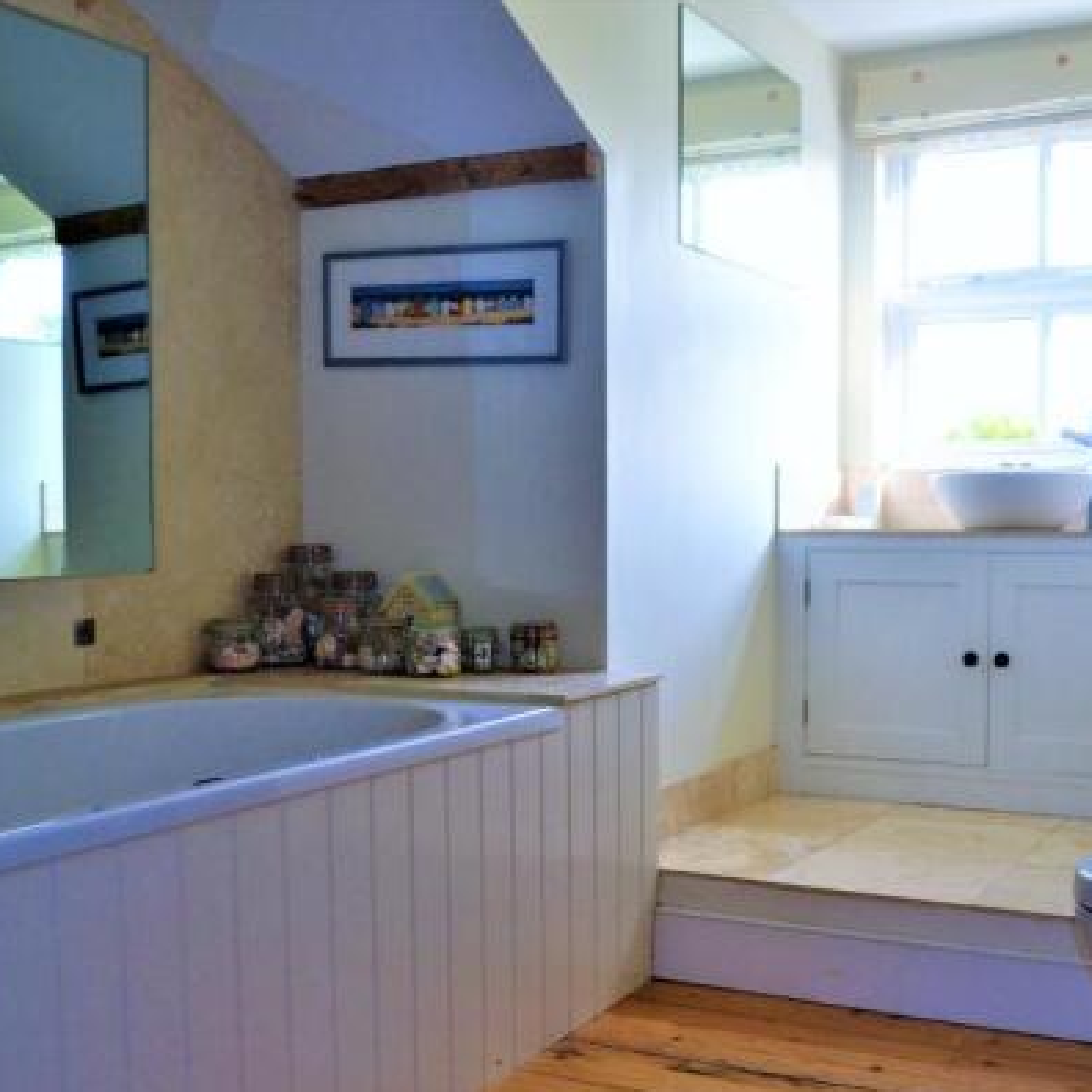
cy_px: 597
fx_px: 1356
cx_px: 567
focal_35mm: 38
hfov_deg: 43.9
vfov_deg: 43.8
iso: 320
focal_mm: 18
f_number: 4
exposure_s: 1/125
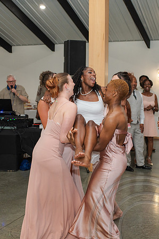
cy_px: 111
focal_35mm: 56
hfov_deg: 24.0
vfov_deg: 35.4
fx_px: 374
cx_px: 80
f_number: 3.2
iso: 800
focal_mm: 35
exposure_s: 1/200
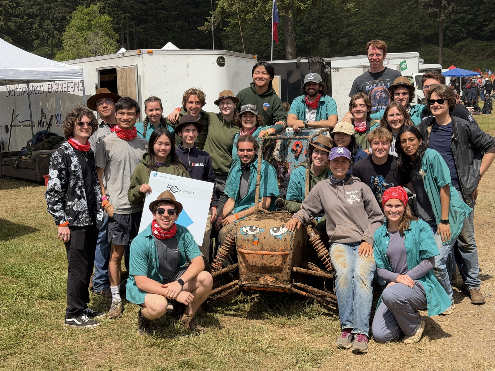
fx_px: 686
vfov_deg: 30.3
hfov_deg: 39.7
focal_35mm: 48
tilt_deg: -4.7
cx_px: 248
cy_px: 186
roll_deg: +1.5
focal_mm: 6.76
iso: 64
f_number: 1.78
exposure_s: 1/4587
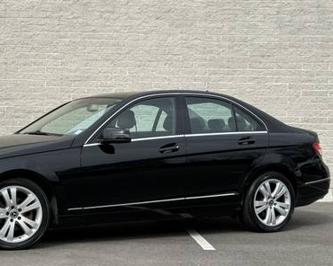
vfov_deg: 18.9
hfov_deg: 23.4
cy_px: 172
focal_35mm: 81
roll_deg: -1.5
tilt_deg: -2.2
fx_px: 798
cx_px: 99
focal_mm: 6.76
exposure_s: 1/3704
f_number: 1.78
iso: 80
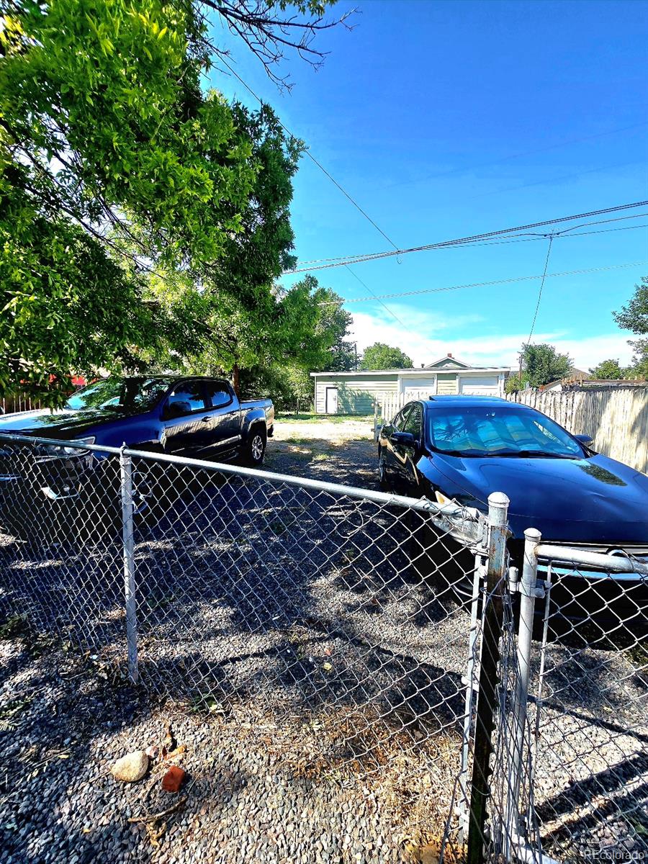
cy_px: 432
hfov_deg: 89.9
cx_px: 324
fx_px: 324
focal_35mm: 13
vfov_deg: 106.2
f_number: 2.2
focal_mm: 2.2
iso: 50
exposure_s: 1/1429
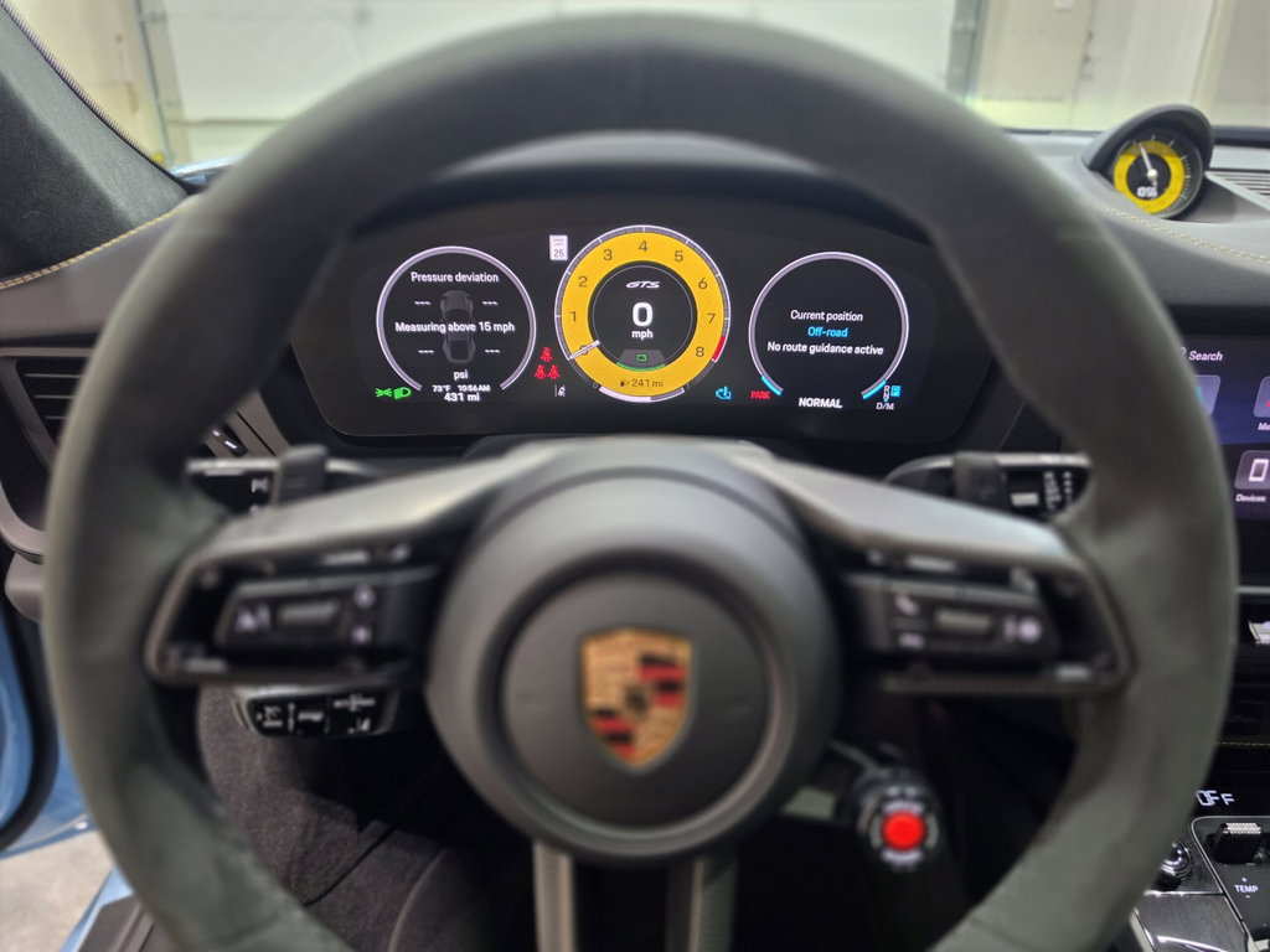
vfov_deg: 58.9
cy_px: 476
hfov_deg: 73.9
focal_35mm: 23
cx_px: 635
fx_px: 844
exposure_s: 1/120
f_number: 1.4
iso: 400
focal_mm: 6.5
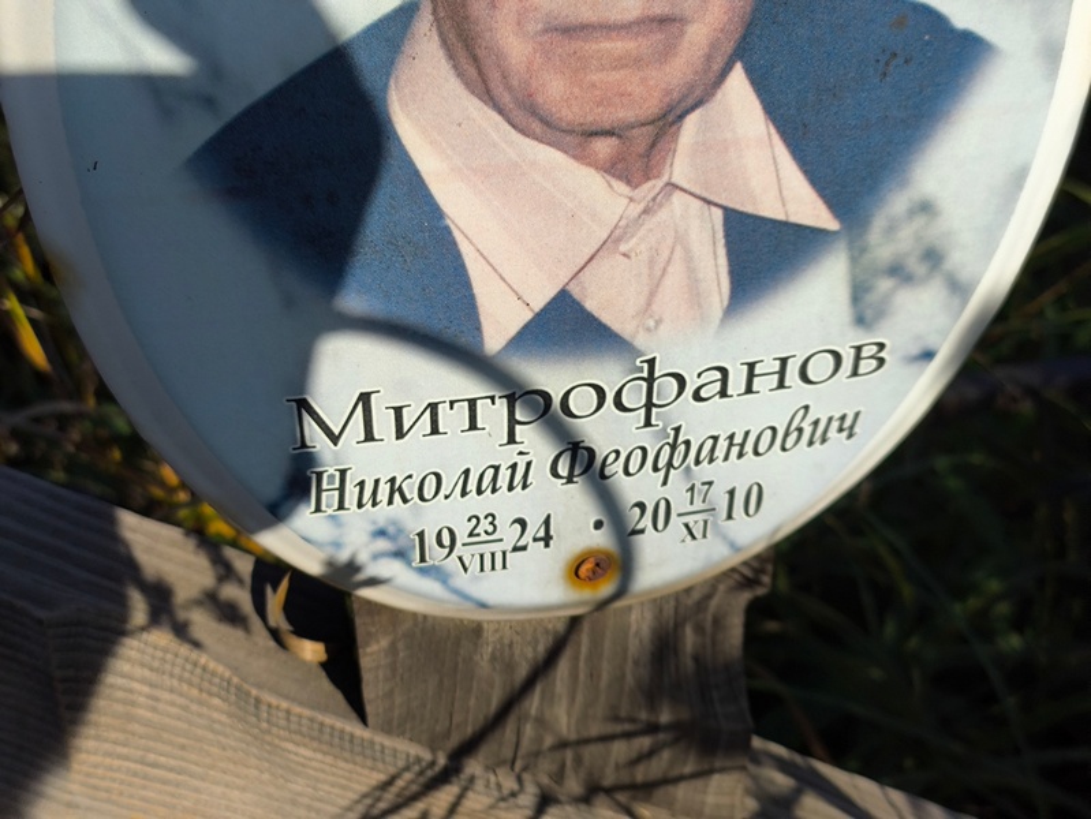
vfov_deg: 29.1
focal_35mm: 50
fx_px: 1577
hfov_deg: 38.2
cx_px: 546
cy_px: 410
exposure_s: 1/1908
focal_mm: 4.71
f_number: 1.7
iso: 50
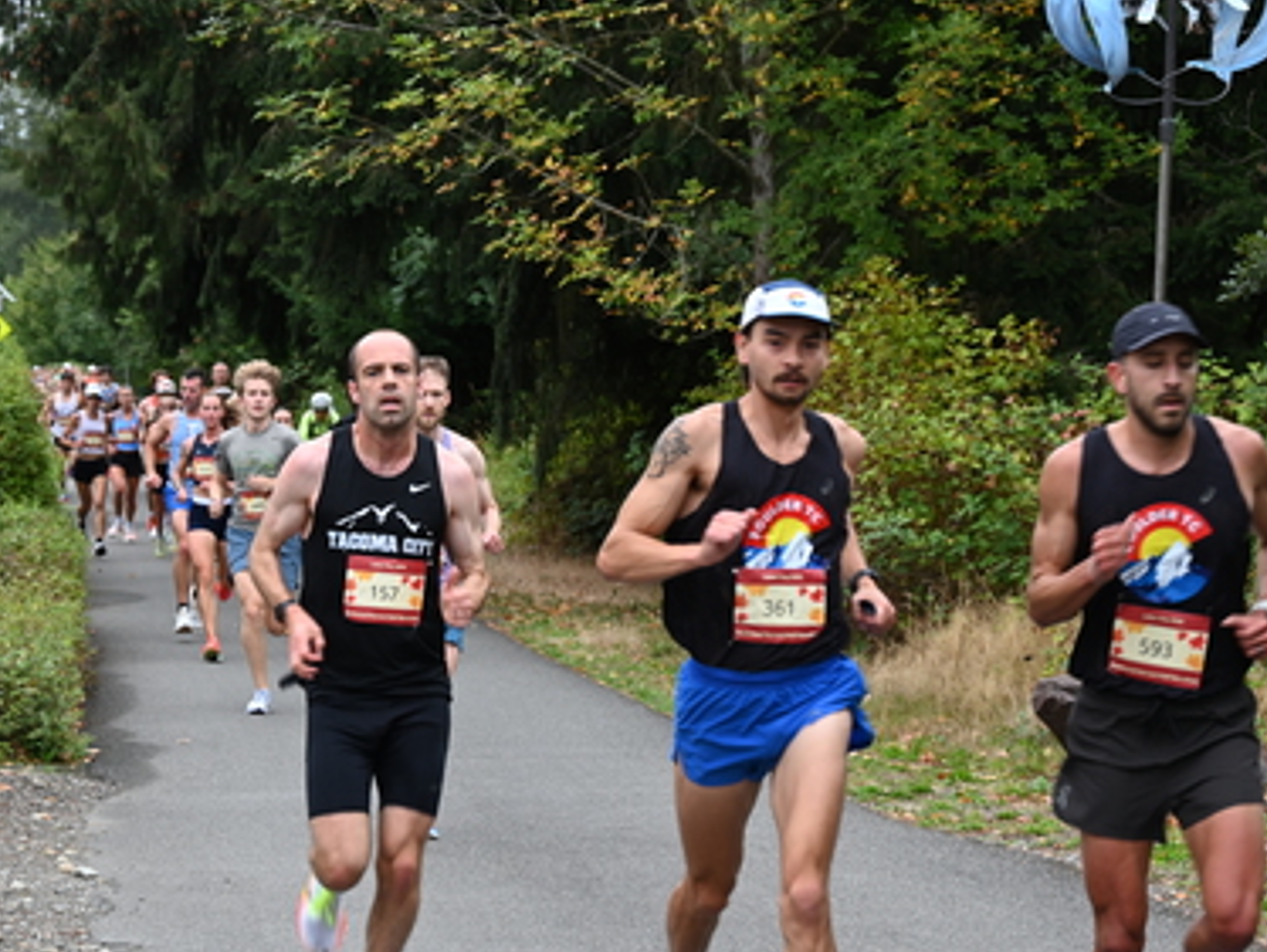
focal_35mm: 130
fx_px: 4761
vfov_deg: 11.4
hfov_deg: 15.1
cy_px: 490
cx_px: 501
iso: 500
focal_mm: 92
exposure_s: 1/125
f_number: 6.3
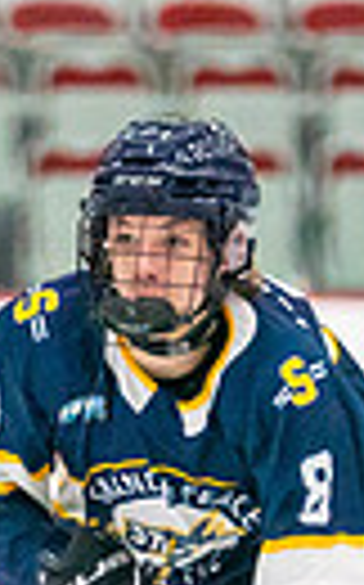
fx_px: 17562
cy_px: 821
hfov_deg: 1.2
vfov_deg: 1.9
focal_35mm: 1104
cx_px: 155
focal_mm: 187
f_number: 2.8
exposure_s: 1/1600
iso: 4000
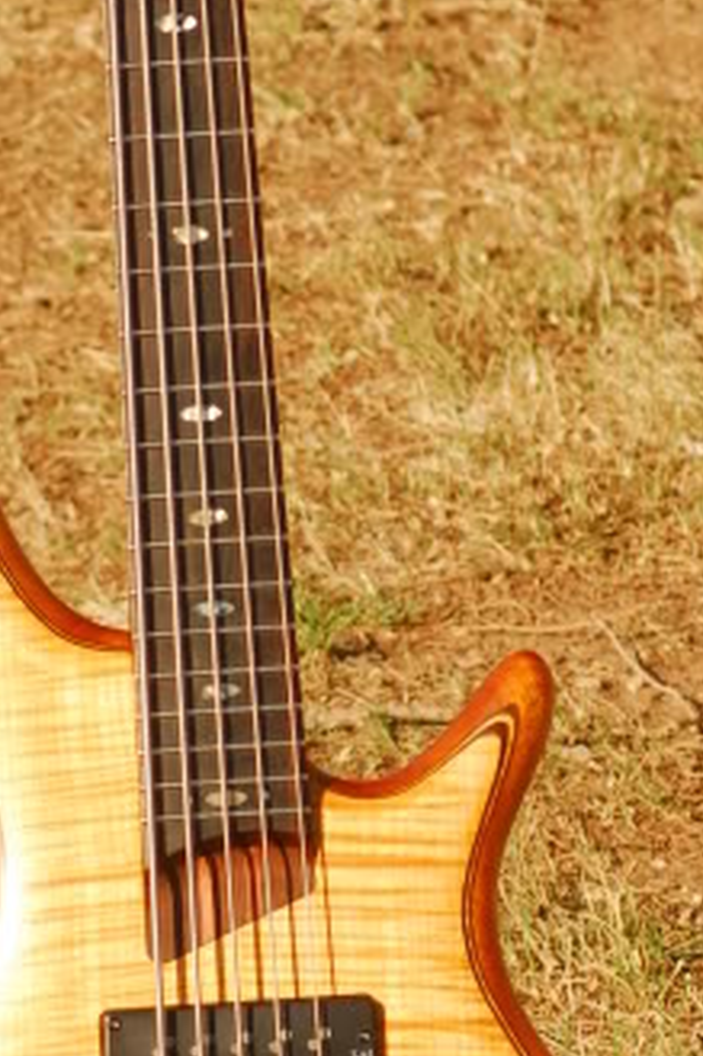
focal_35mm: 374
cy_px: 290
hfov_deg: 3.7
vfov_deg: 5.5
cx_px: 197
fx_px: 10966
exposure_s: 1/200
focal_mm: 80
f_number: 7.1
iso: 100
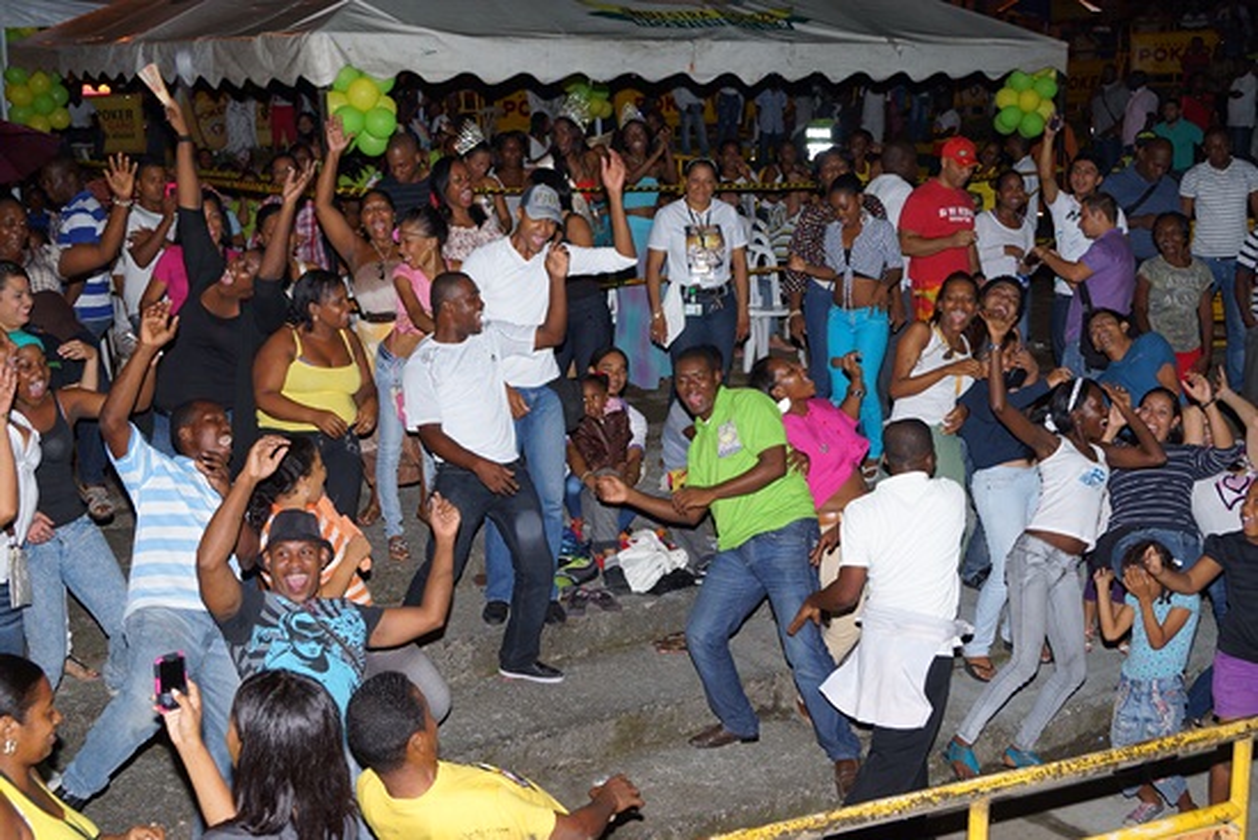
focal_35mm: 45
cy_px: 420
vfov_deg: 29.9
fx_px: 1573
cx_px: 629
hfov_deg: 43.6
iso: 400
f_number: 5.6
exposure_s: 1/60
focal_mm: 30
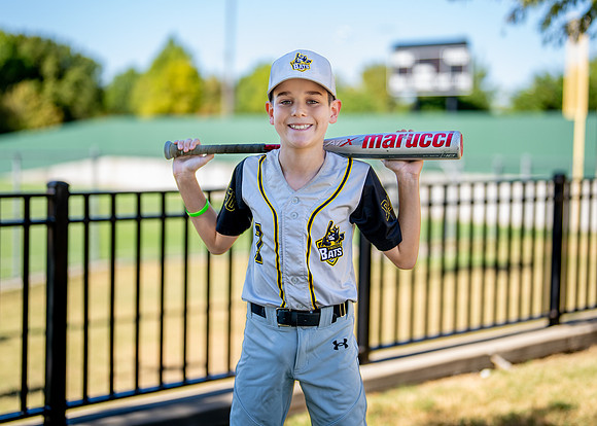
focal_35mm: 61
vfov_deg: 23.3
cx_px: 310
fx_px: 1032
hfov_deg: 32.3
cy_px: 181
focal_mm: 50
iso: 100
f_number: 1.2
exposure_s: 1/2000
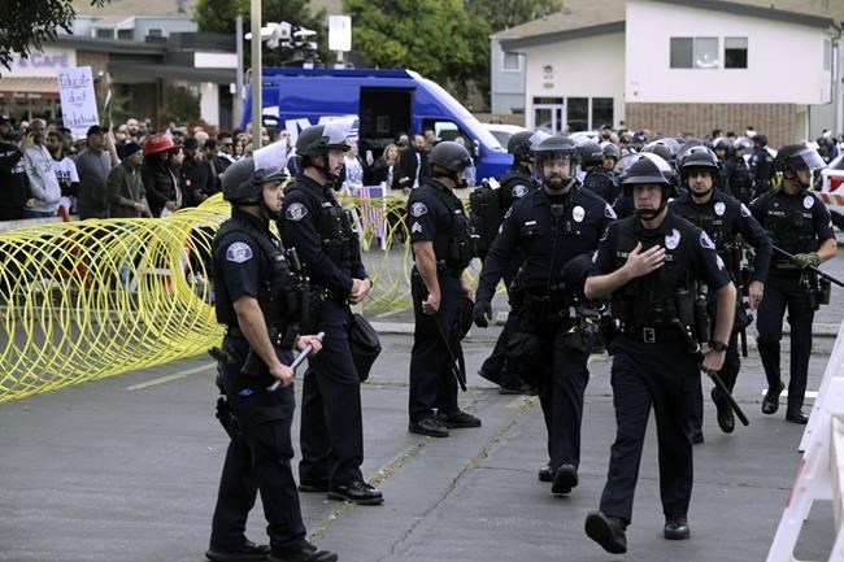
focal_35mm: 92
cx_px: 422
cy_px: 281
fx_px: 2156
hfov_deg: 22.1
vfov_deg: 14.9
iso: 4000
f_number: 4
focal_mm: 92
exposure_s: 1/1250
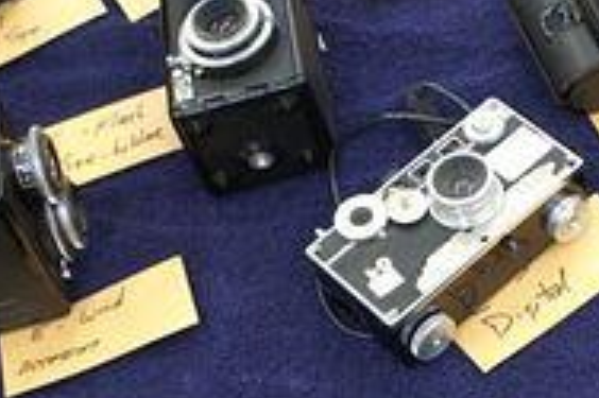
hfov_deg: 22.1
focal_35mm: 92
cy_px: 267
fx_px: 1529
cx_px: 366
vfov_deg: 14.8
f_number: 3.5
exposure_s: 1/30
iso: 400
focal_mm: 18
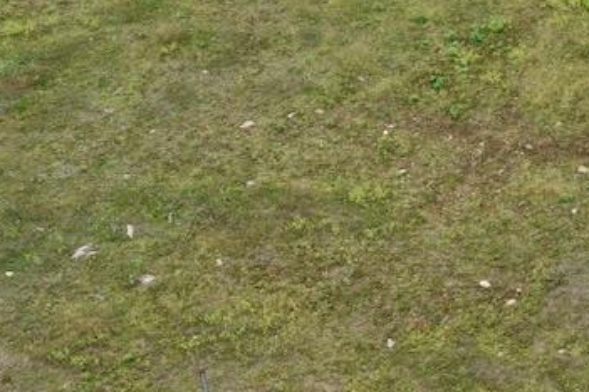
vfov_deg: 13.4
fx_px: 1669
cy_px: 169
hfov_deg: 18.9
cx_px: 718
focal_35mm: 102
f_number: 5
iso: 100
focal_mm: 10.26
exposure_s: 1/240
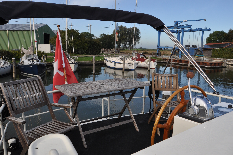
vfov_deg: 47.8
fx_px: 175
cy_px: 78
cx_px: 116
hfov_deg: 67.4
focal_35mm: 27
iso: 200
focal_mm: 18
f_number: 11
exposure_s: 1/125
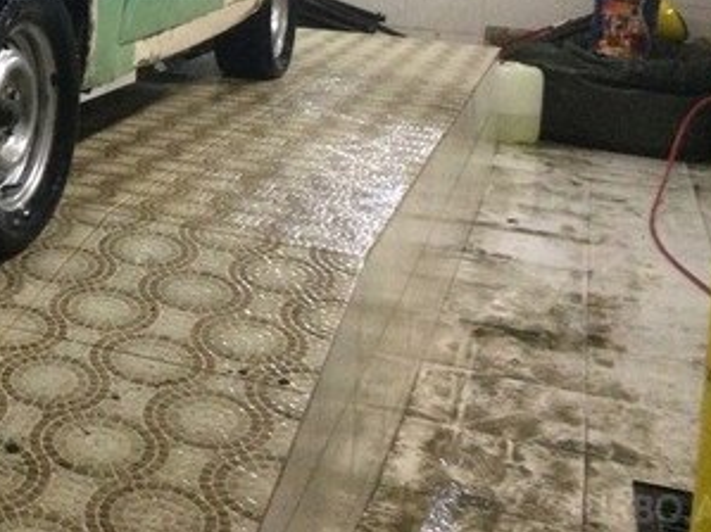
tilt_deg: -4.3
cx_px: -31
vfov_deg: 21.8
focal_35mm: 64
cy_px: -37
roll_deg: -0.9
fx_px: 1314
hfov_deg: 28.1
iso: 320
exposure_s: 1/33
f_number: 2.2
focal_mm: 4.15
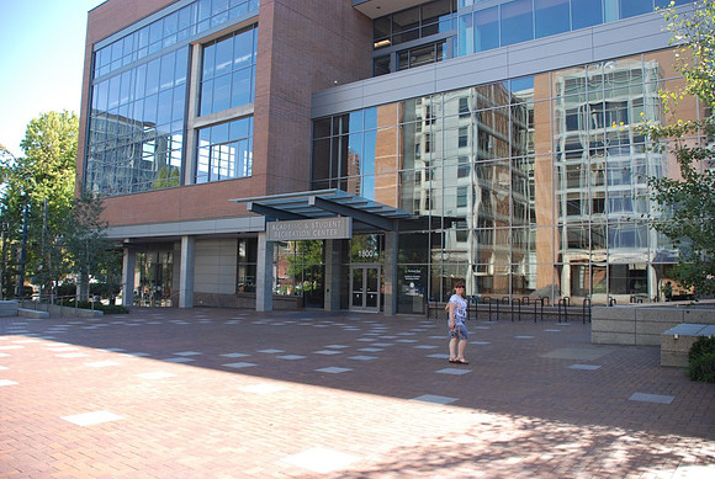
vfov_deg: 48.1
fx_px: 537
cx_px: 358
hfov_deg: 67.3
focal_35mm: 27
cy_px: 240
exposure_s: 1/400
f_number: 3.5
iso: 320
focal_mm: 18
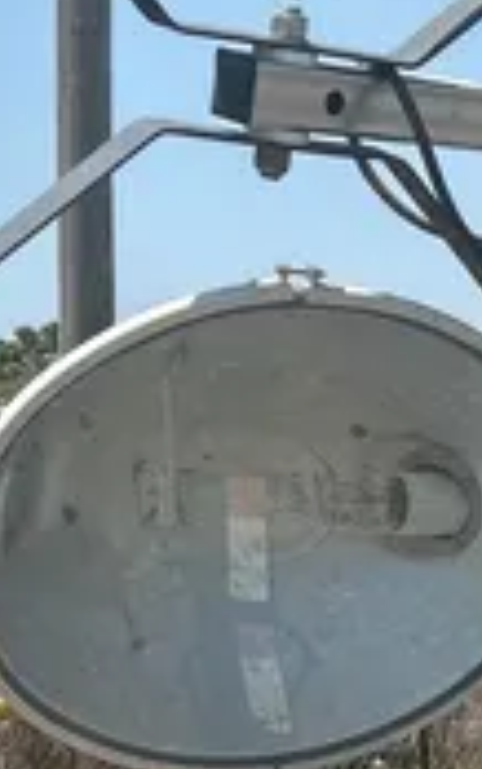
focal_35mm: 116
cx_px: 659
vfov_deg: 17.5
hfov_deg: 11.0
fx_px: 2434
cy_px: 789
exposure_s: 1/3968
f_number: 1.5
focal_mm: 5.7
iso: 50
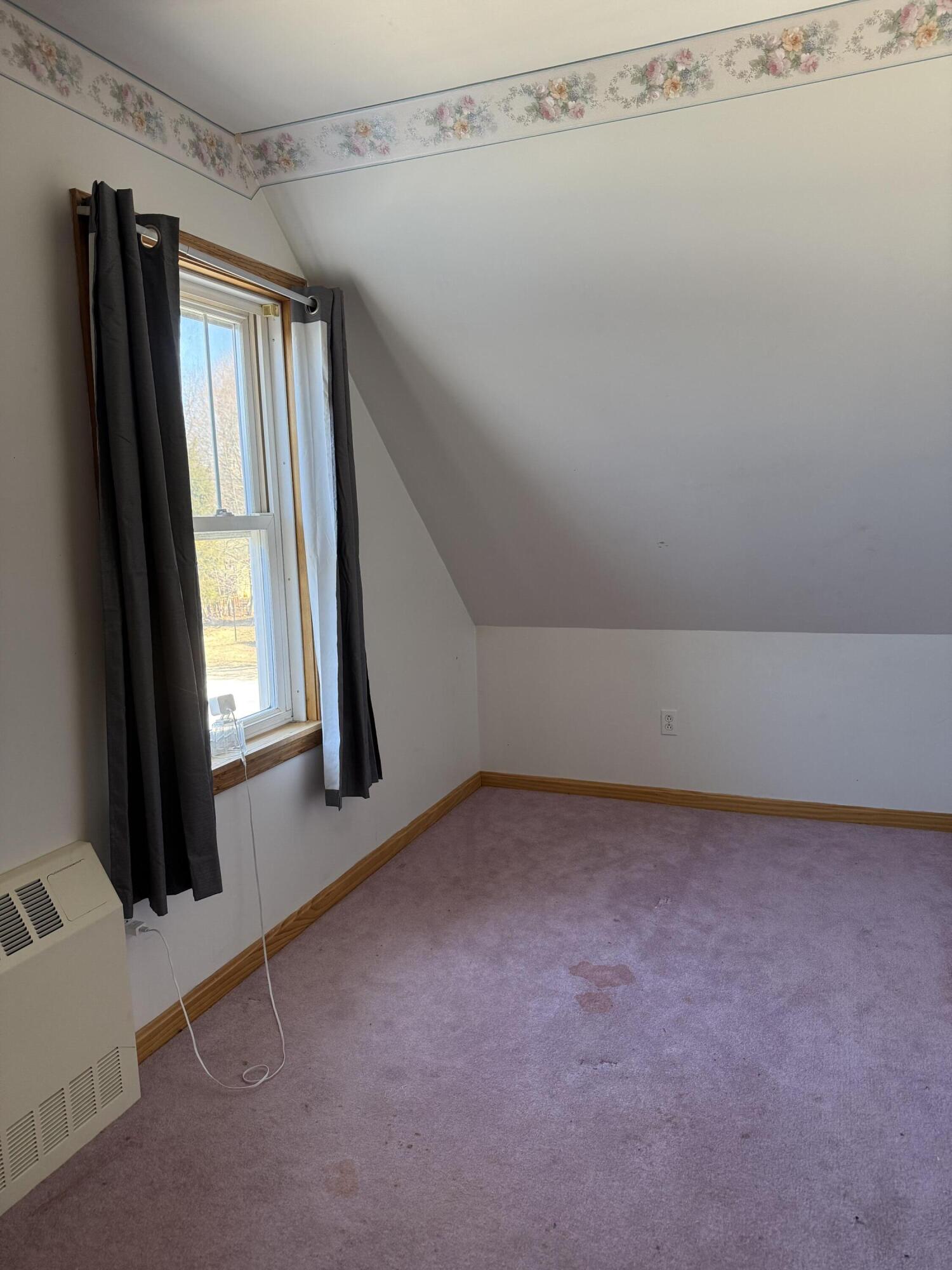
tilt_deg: -8.0
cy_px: 635
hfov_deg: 56.8
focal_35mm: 24
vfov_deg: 71.6
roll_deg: +1.4
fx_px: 880
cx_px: 476
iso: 250
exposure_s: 1/120
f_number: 1.78
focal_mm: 6.76
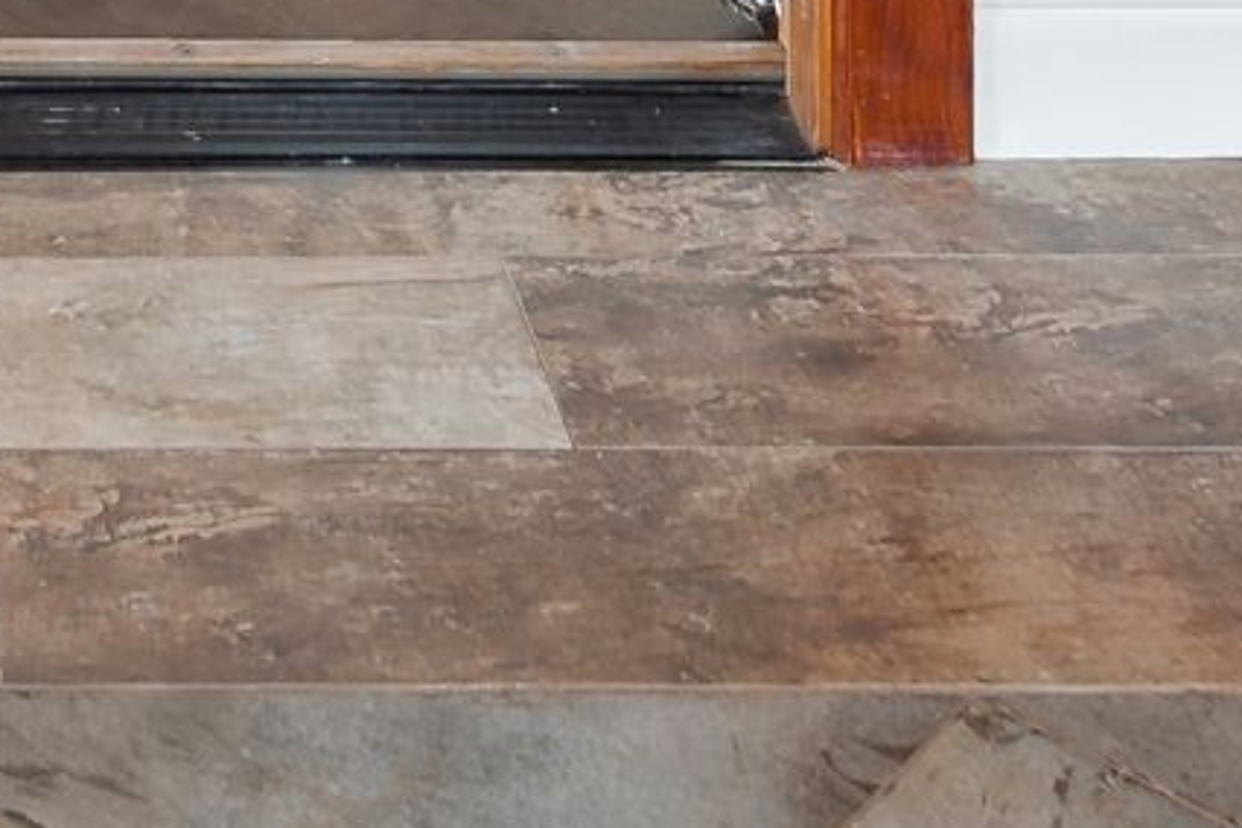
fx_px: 3243
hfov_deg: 20.4
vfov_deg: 10.8
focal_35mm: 94
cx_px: -224
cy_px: -1532
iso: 200
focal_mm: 16
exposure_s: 1/5
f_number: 6.3
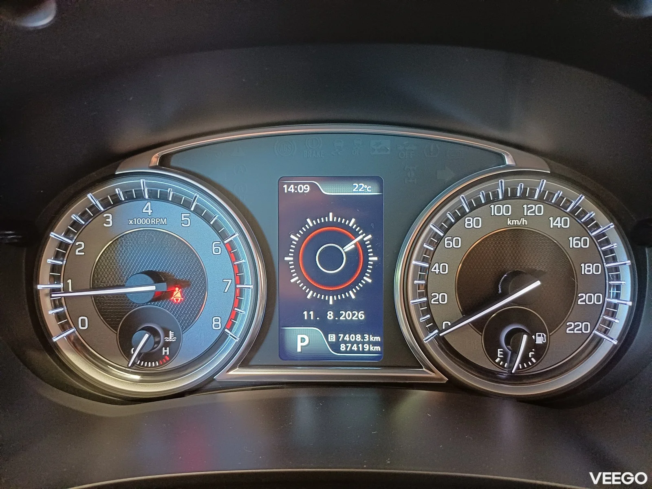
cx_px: 326
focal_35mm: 25
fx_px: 471
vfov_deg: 54.9
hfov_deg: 69.4
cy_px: 244
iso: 640
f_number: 1.8
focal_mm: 4.65
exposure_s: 1/20
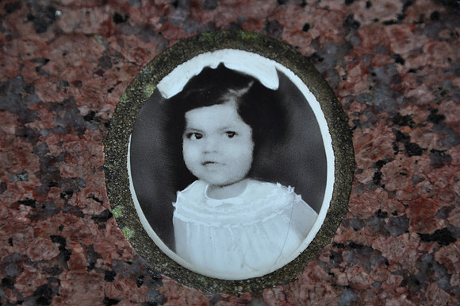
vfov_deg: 8.7
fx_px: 2010
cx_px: 230
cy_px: 153
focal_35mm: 158
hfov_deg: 13.1
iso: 400
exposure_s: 1/80
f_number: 5.6
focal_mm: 105
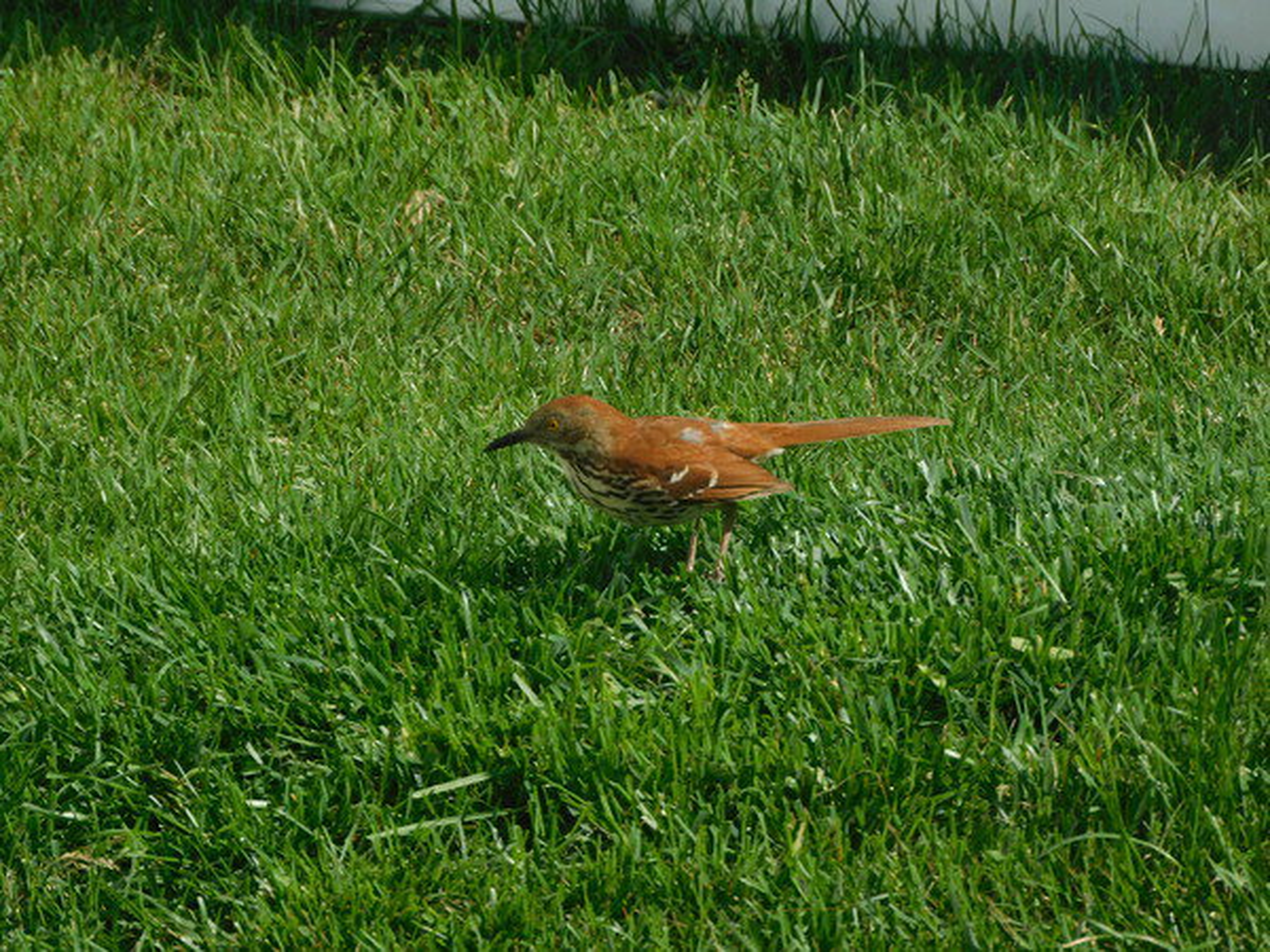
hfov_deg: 4.4
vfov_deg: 3.3
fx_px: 16510
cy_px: 476
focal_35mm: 450
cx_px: 635
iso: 125
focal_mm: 80.6
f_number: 5.6
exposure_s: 1/320
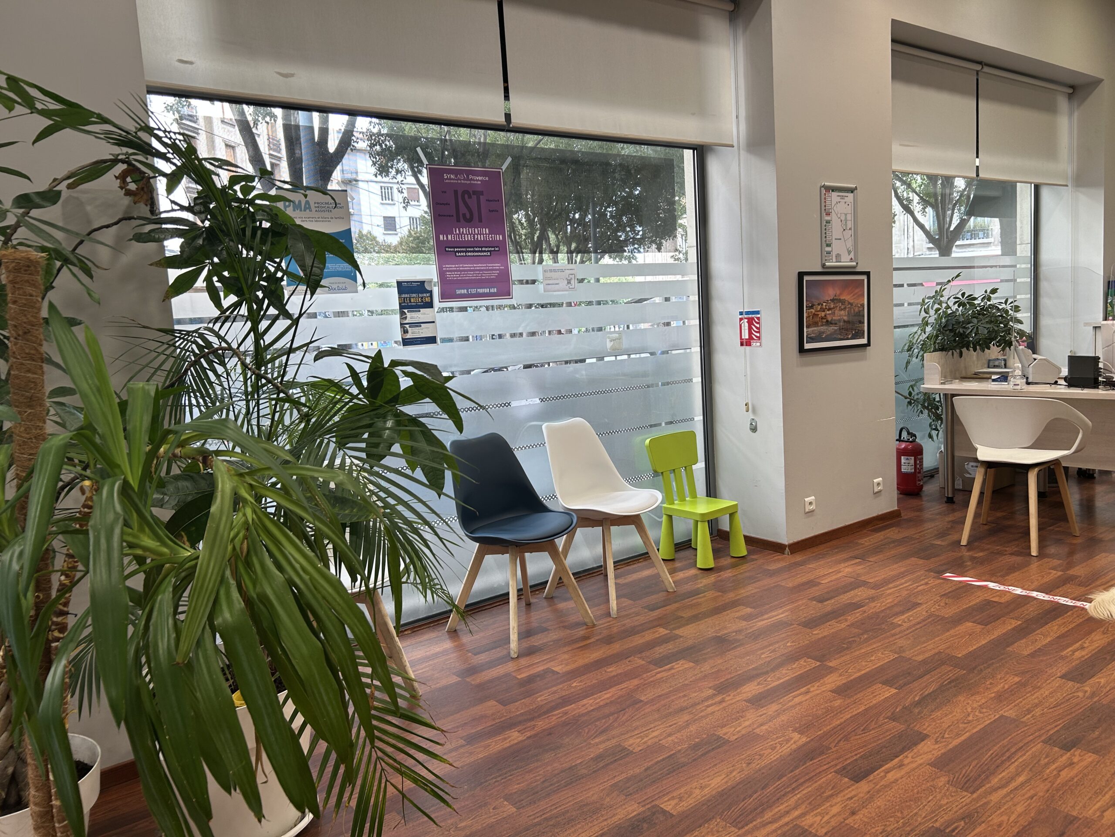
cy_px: 418
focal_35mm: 26
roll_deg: +4.1
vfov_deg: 53.1
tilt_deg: -6.8
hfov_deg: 67.3
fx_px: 837
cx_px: 558
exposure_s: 1/100
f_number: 1.5
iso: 50
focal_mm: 5.7
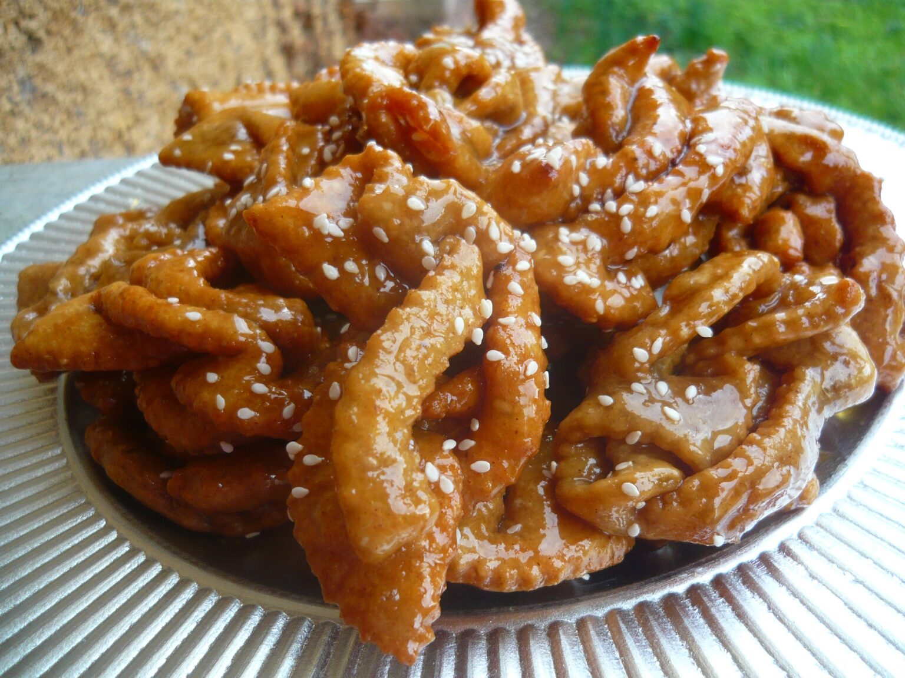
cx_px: 452
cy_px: 339
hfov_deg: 55.4
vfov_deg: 42.9
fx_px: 863
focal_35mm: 33
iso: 100
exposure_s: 1/60
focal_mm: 5.5
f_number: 2.8
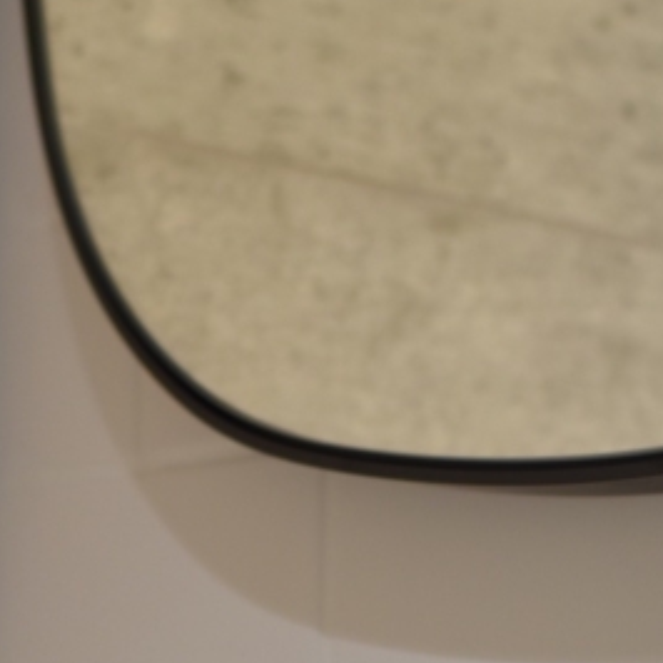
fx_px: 5309
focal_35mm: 245
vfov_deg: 7.0
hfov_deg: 7.1
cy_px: 1139
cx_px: 669
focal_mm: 50
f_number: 3.2
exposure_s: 1/80
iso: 500
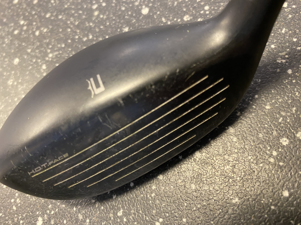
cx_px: 150
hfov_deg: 69.4
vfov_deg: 54.9
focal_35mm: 25
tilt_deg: -61.0
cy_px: 112
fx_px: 217
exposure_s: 1/33
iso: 400
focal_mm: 4.25
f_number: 1.8
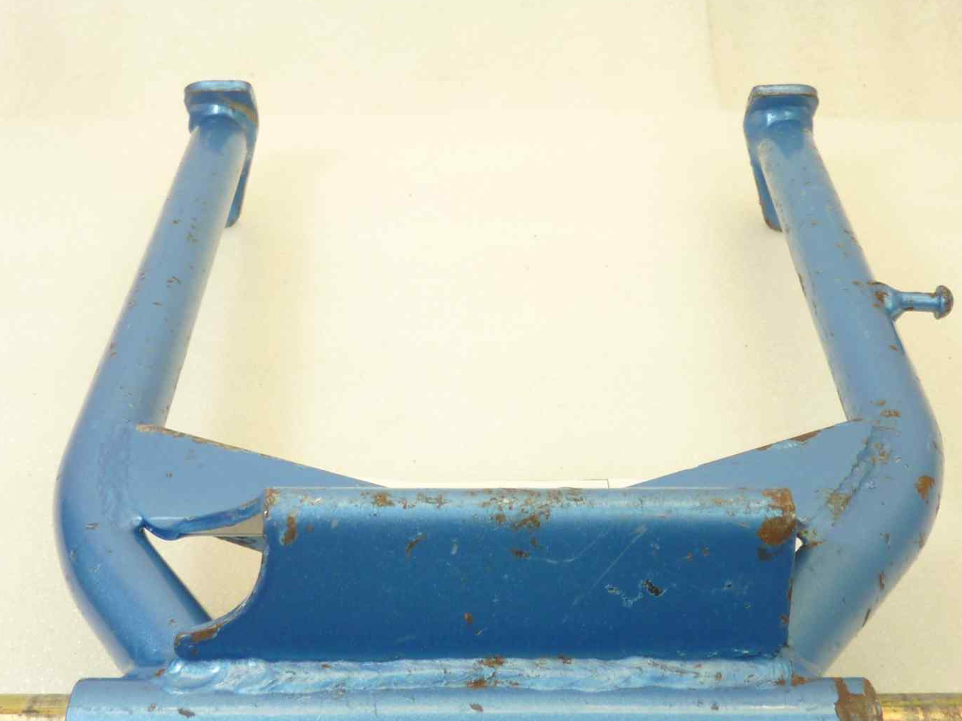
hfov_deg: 40.4
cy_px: 398
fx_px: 1306
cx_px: 461
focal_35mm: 47
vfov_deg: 30.8
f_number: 3.3
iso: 80
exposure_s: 1/25
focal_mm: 4.1
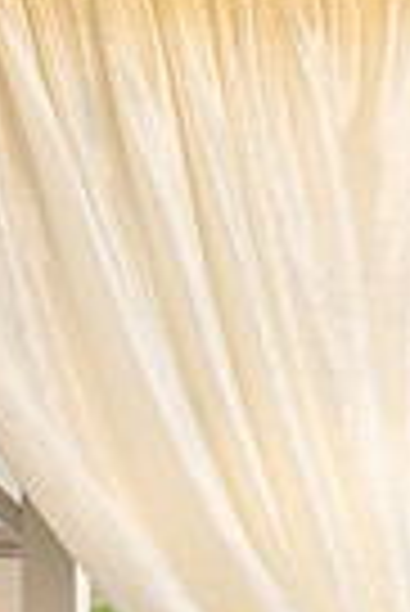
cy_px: 754
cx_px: -179
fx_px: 2999
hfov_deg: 7.7
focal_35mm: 176
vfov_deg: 11.4
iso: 500
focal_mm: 28
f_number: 5.6
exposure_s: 1/200
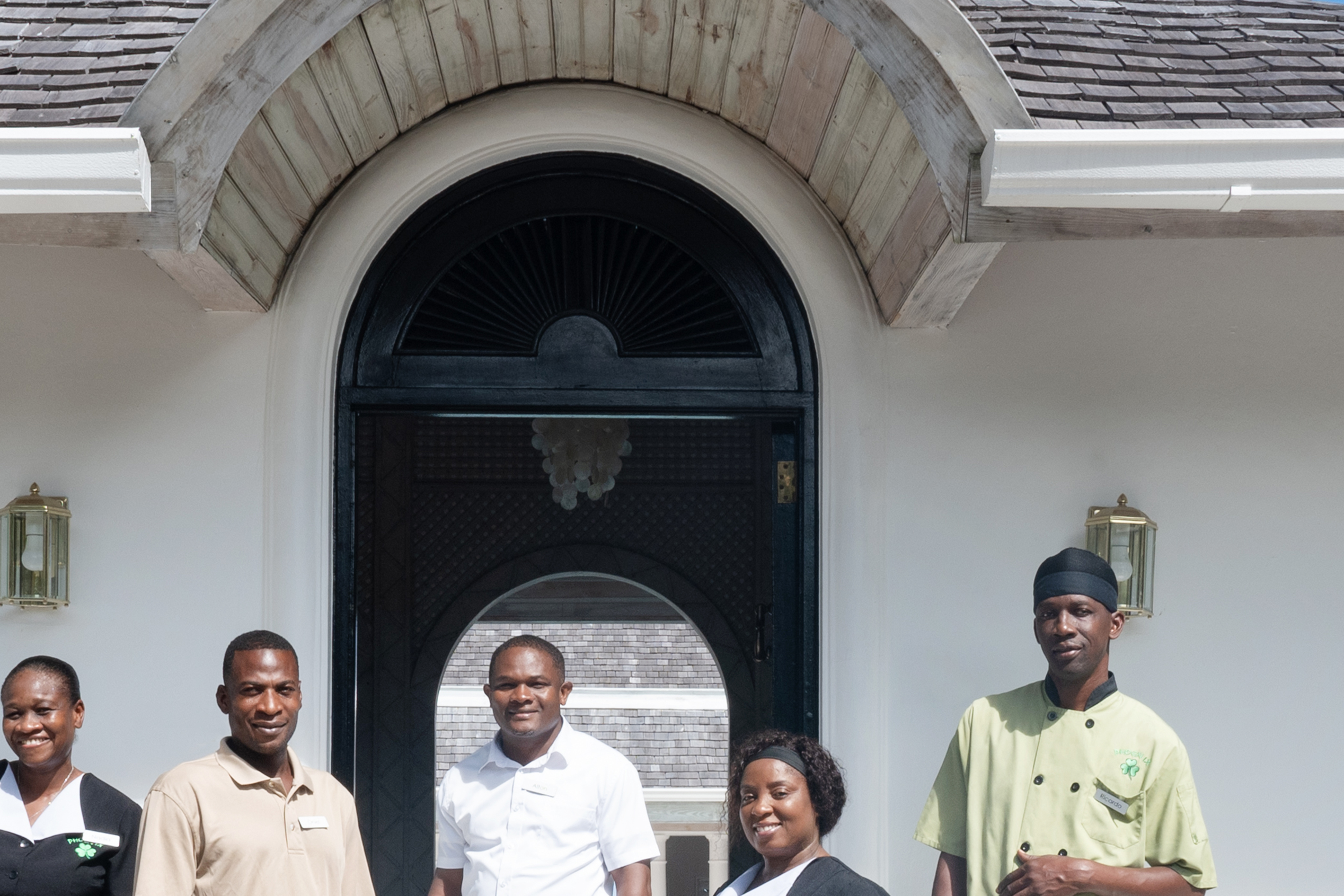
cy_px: 670
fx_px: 2315
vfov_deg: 21.7
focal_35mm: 62
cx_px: 545
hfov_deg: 32.3
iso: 320
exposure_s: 1/200
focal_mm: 26
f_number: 14
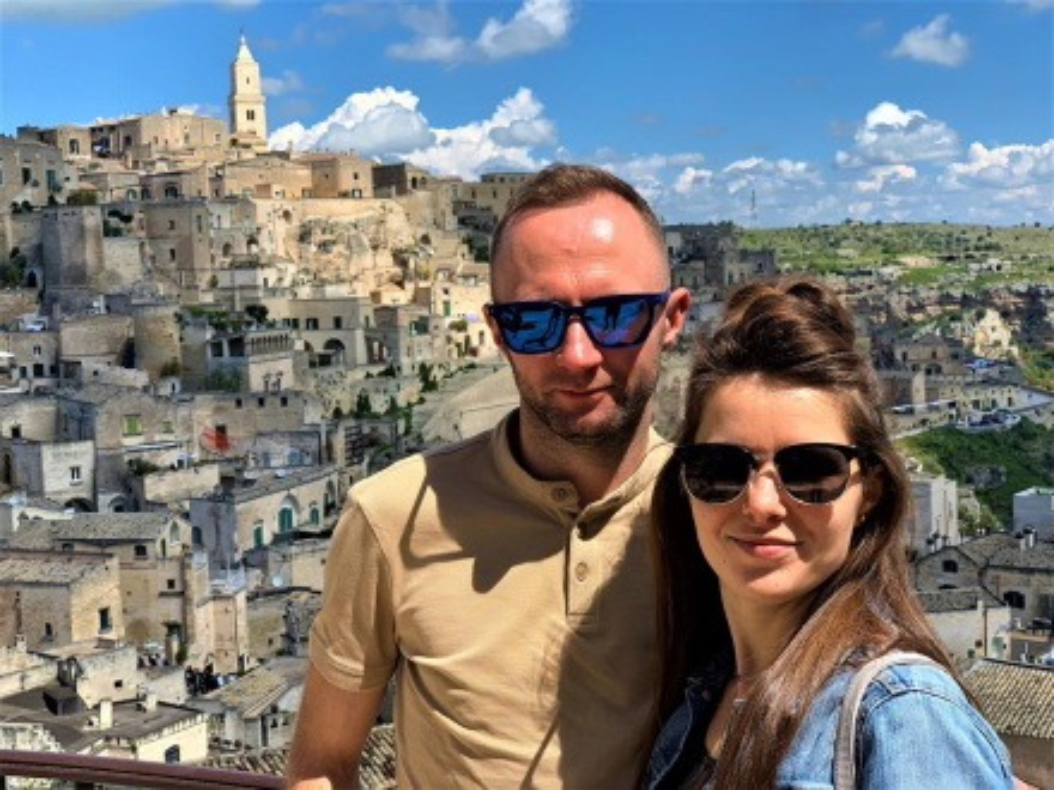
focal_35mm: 52
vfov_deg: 28.0
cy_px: 395
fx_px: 1583
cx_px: 527
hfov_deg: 36.8
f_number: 2.4
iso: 16
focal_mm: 6
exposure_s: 1/749
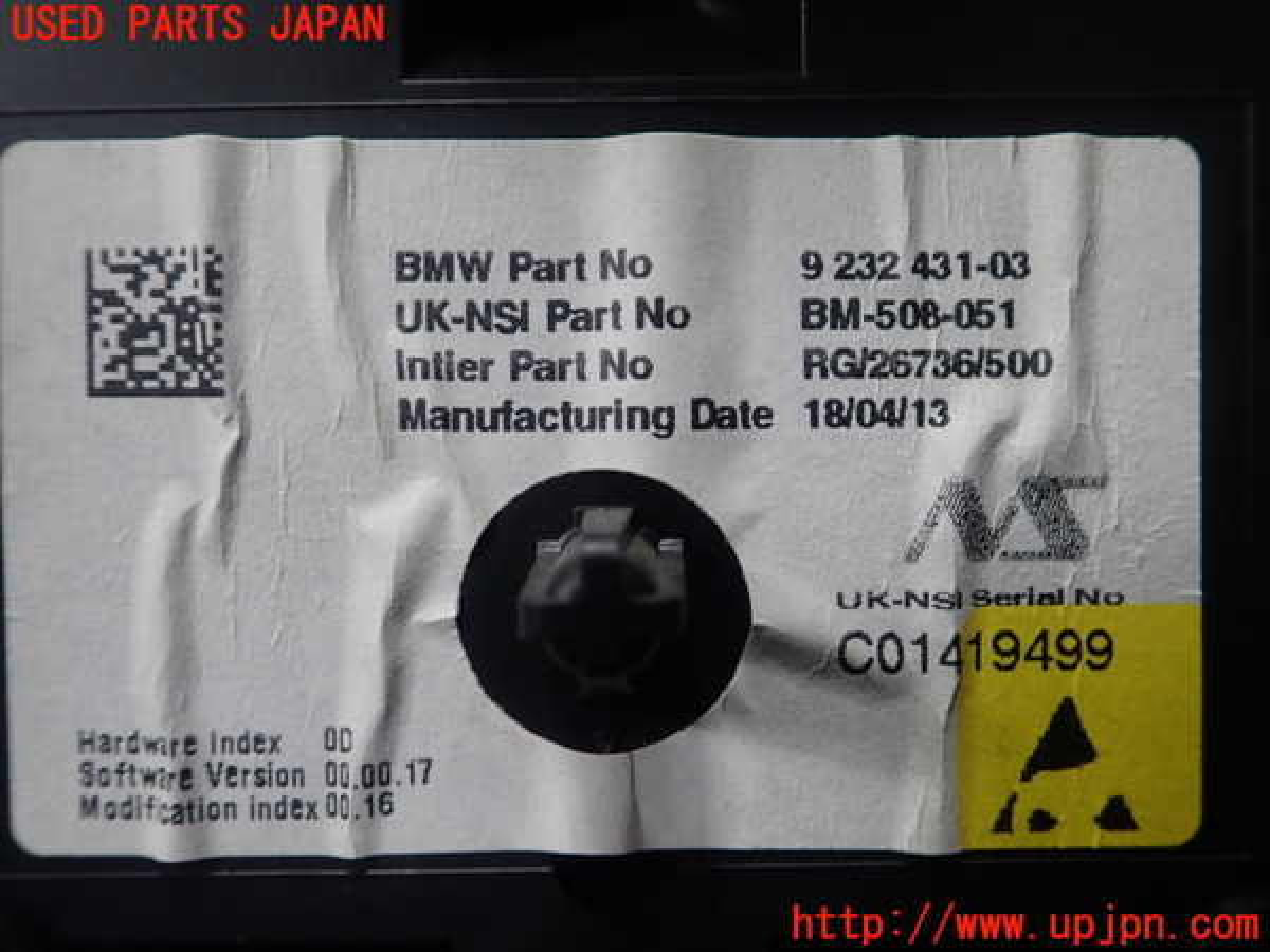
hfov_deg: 60.0
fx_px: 1101
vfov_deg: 46.8
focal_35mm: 30
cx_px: 635
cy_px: 476
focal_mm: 5.5
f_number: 2.3
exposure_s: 1/125
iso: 160
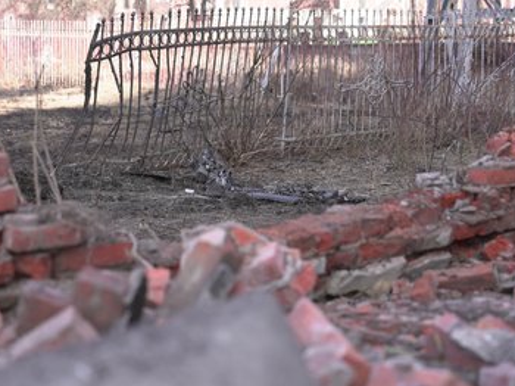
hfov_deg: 25.3
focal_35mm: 77
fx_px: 1145
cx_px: 238
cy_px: 195
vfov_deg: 19.1
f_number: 2.8
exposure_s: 1/400
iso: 100
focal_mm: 70
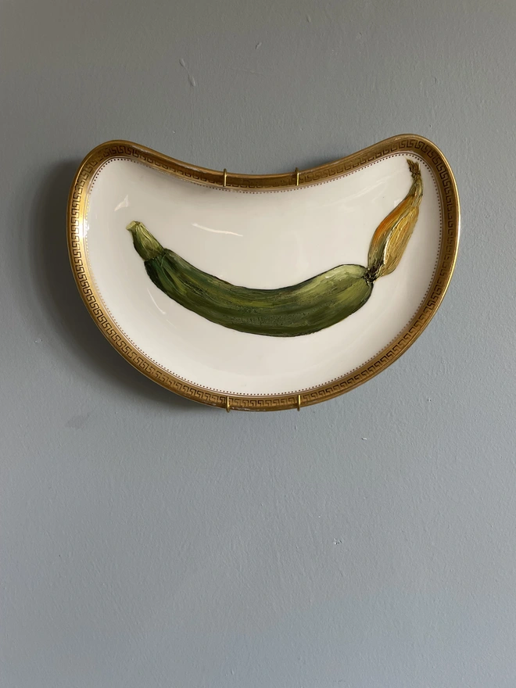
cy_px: 344
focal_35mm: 26
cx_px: 258
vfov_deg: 67.3
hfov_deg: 53.1
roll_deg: -0.2
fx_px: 517
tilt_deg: -7.0
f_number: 1.6
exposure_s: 1/107
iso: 125
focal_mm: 4.2
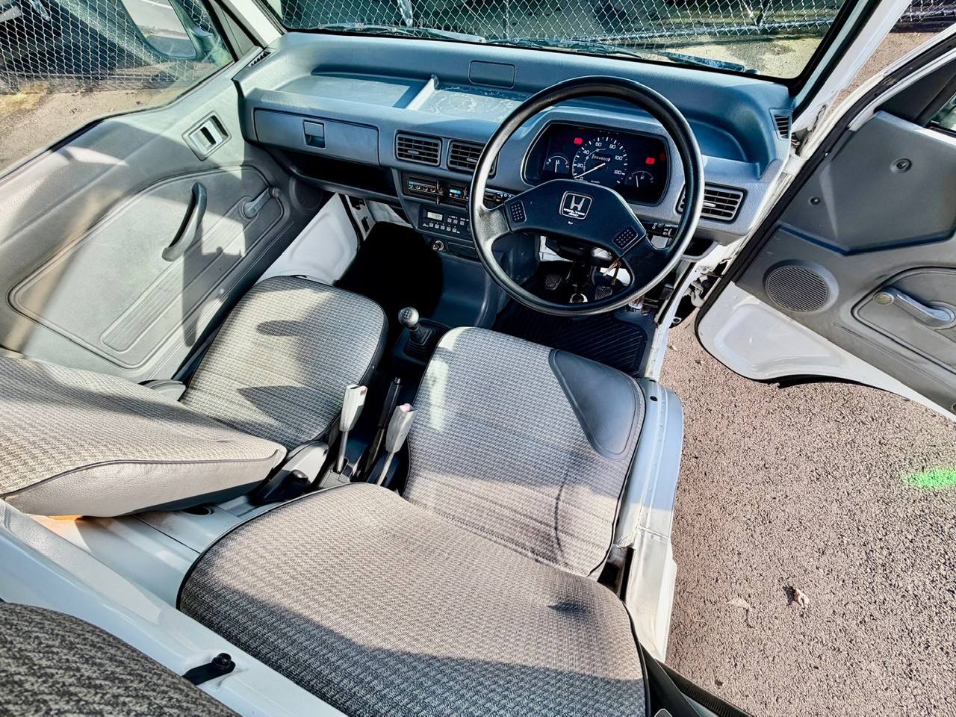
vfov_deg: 85.7
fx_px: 387
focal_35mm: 14
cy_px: 358
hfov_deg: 102.1
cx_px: 478
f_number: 2.2
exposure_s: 1/294
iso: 50
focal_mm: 2.22
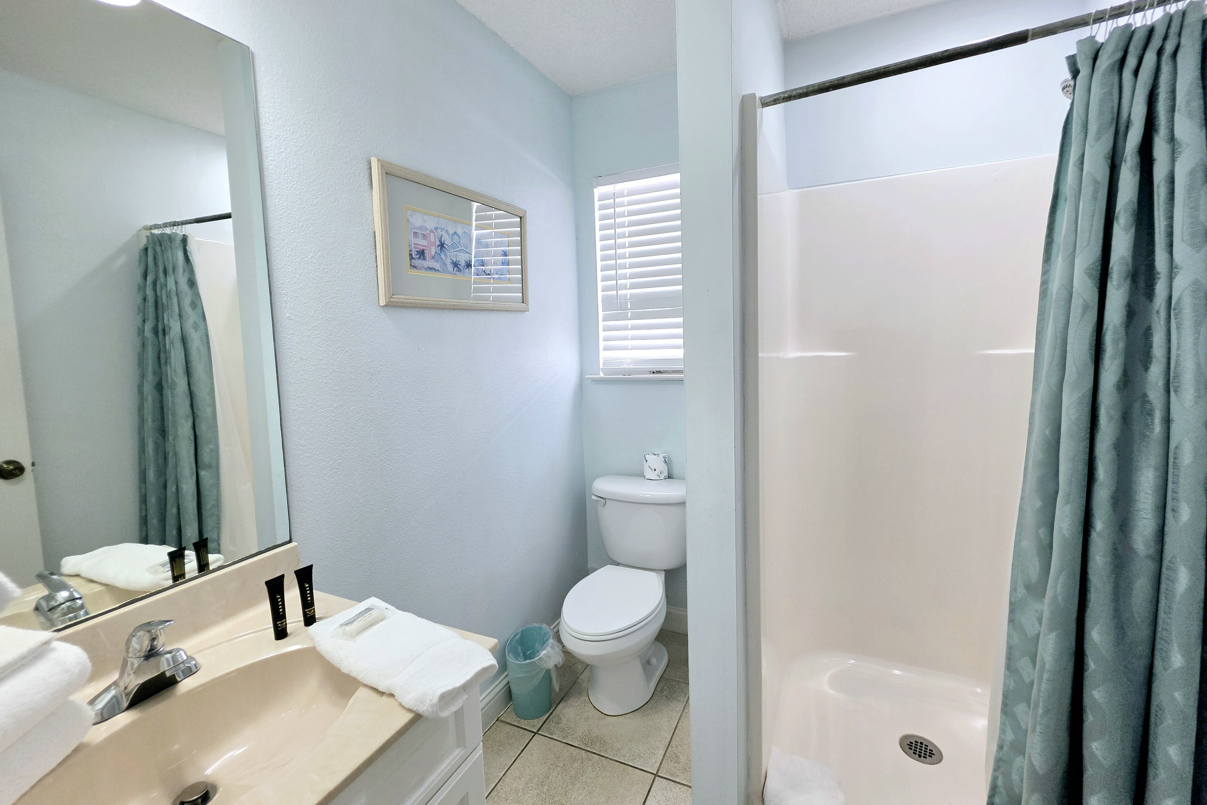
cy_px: 391
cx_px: 609
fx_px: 469
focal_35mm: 14
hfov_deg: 104.2
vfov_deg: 81.2
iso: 50
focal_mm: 2.2
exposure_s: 1/120
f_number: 1.9
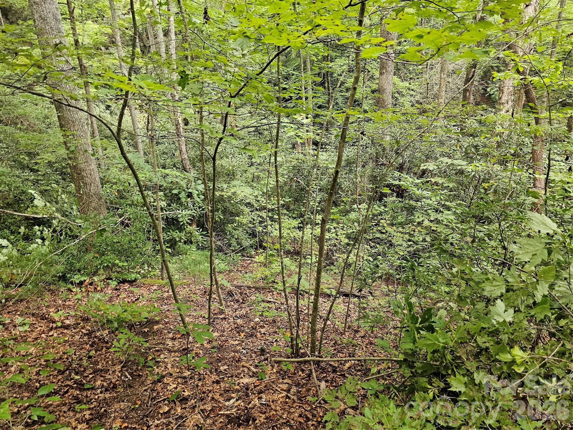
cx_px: 286
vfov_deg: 58.9
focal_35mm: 23
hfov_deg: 73.9
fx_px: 381
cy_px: 215
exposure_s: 1/120
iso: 200
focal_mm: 6.3
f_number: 1.7
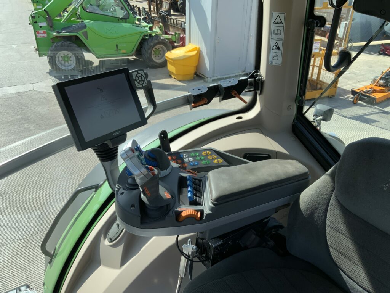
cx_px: 195
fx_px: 327
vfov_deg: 48.2
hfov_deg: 61.7
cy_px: 146
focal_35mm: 29
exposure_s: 1/666
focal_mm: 3
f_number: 1.8
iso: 16
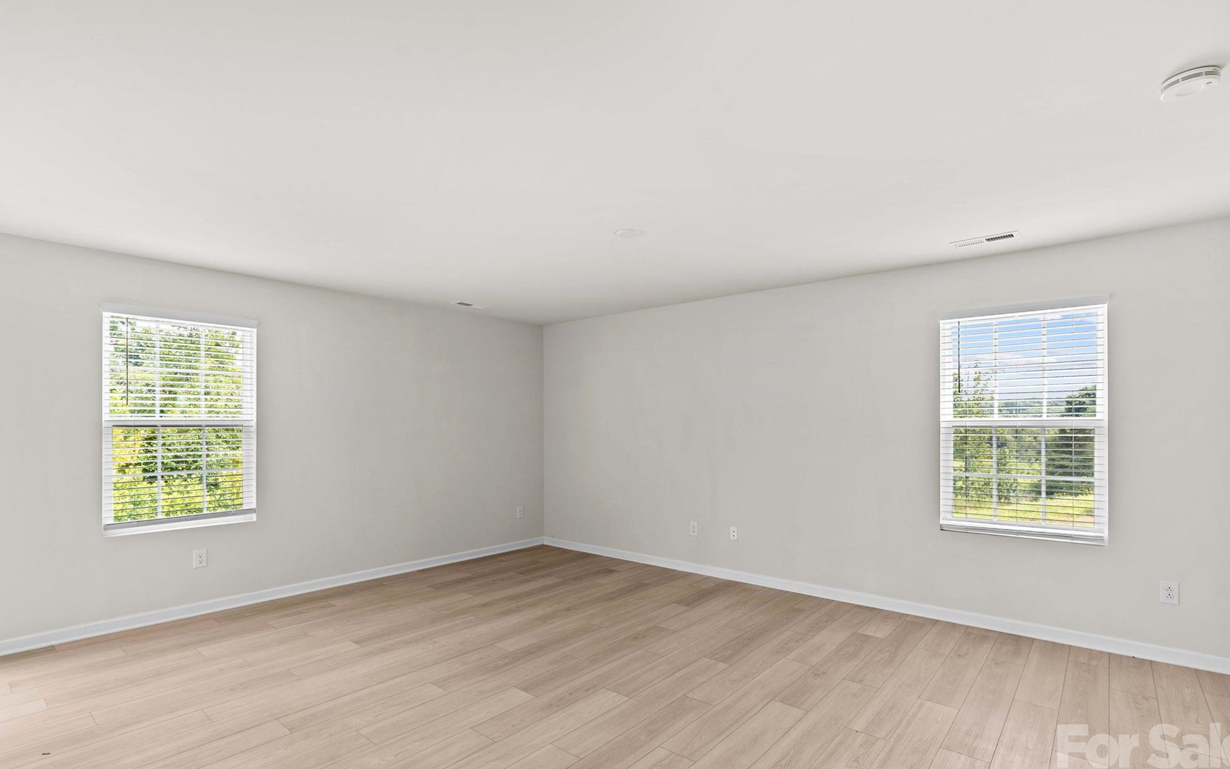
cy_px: 420
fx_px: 570
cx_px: 616
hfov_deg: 94.4
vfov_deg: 67.9
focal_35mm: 17
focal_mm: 16
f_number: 8
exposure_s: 1/8
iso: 100
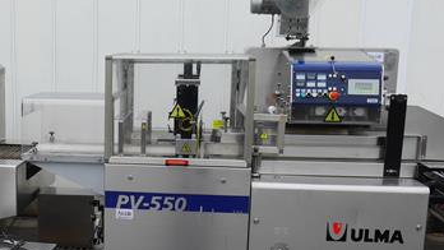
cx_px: 80
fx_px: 659
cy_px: 175
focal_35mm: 56
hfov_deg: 35.8
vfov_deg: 21.4
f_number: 4.5
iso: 160
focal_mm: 14
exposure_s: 1/160
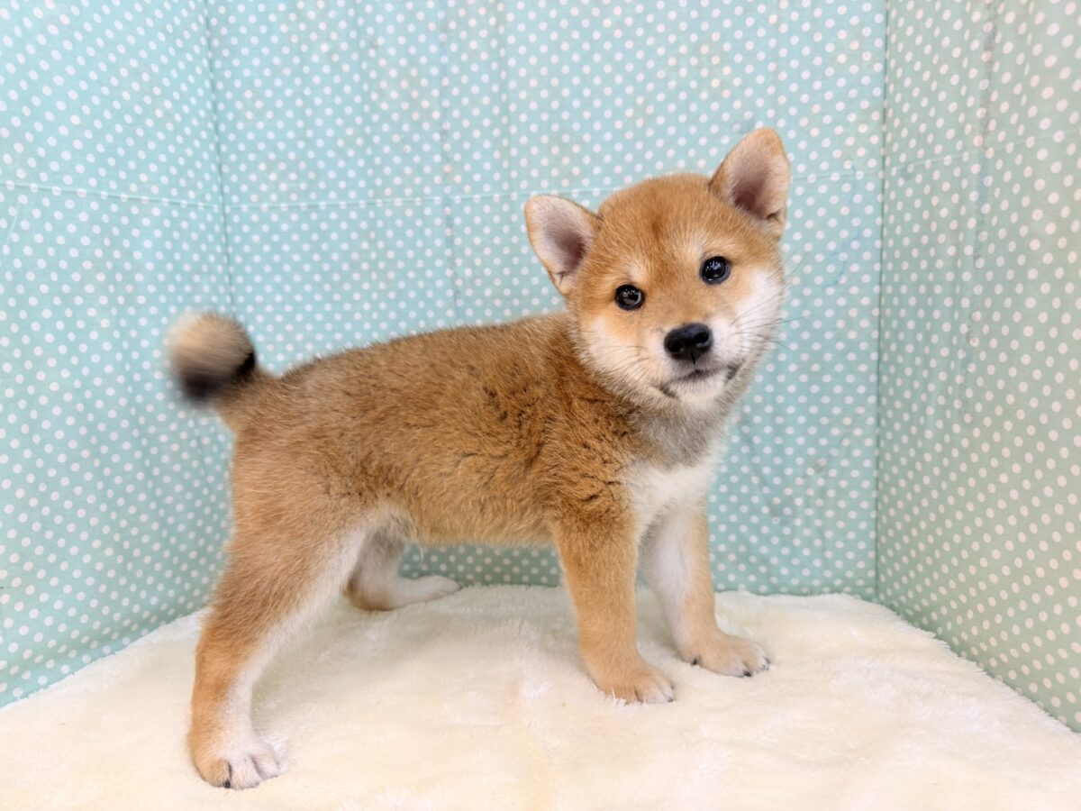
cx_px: 540
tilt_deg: -10.4
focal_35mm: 24
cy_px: 406
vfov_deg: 56.8
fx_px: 749
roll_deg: +2.0
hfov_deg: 71.6
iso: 125
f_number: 1.78
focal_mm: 6.76
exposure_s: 1/100
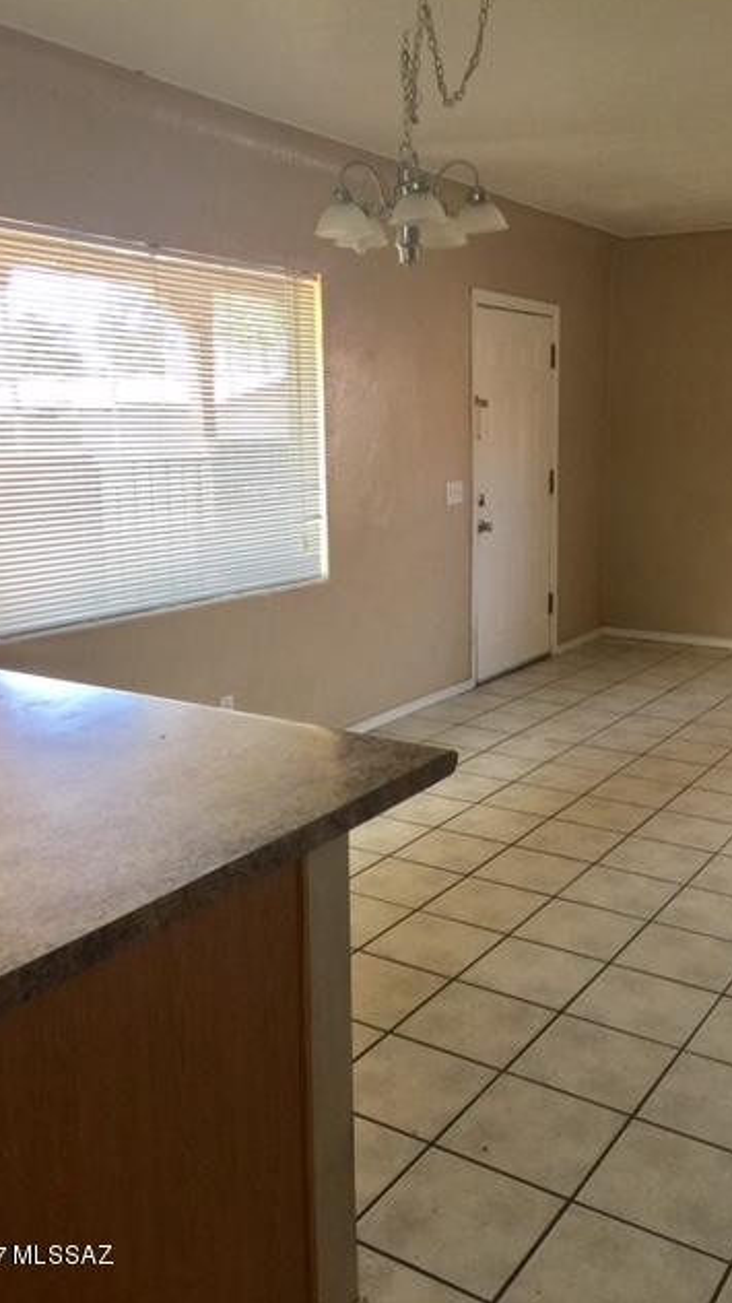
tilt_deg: -11.9
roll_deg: +1.0
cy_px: 645
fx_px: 1105
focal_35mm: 32
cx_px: 412
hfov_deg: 36.6
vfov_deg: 61.0
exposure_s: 1/40
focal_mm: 4.15
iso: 40
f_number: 2.2
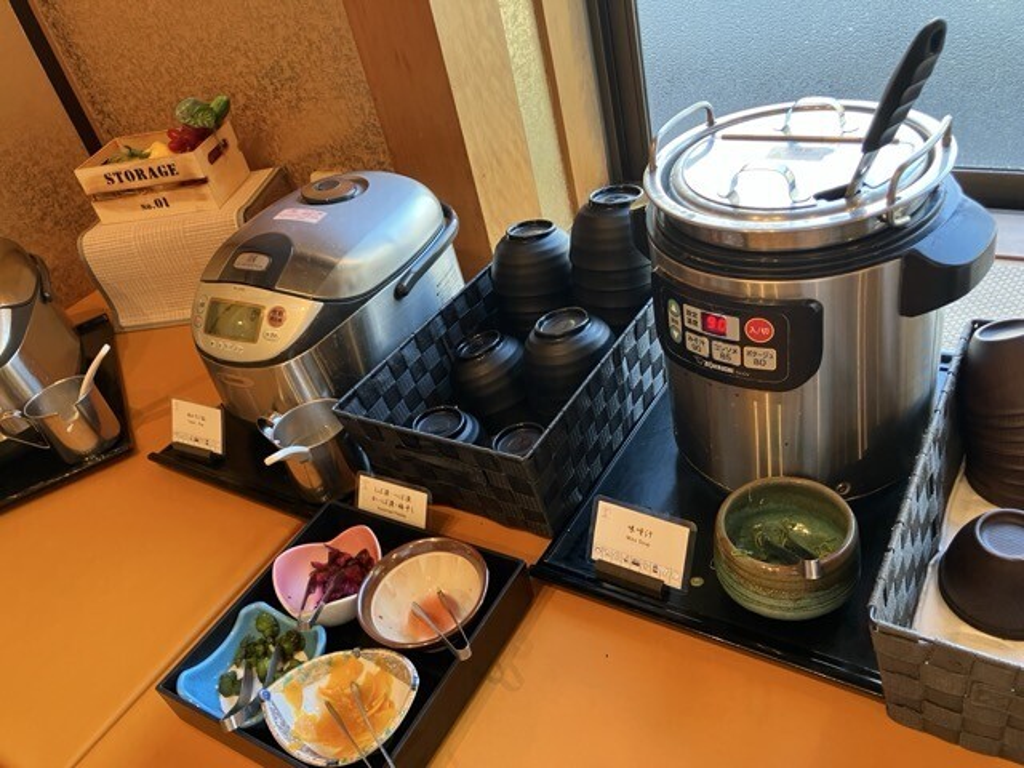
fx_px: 828
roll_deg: +14.2
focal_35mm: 28
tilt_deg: -35.4
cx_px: 512
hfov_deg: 63.4
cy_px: 384
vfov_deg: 49.7
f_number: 1.8
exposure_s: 1/60
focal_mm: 3.99
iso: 80
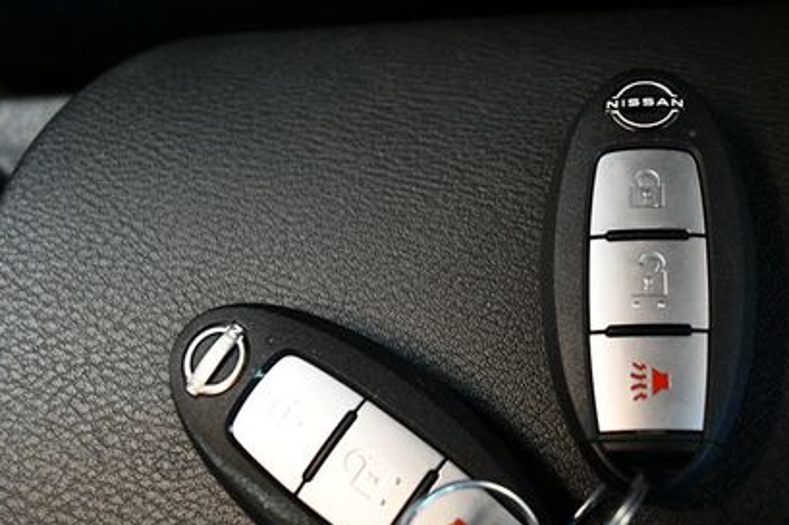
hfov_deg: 41.3
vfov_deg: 28.5
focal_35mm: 47
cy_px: 315
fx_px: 1029
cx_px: 534
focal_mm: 20
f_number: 3.8
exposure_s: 1/60
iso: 4500
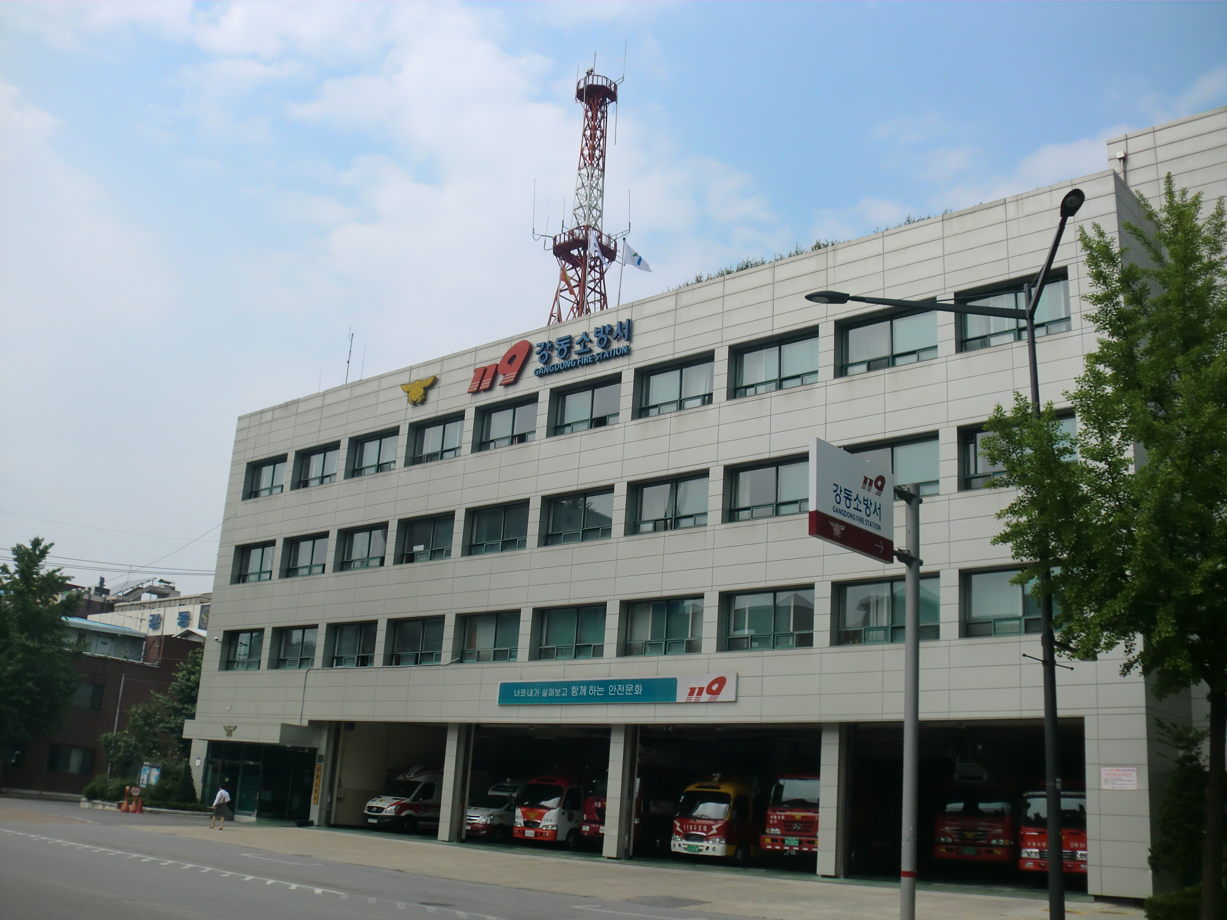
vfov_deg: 40.7
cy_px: 460
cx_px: 614
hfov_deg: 52.6
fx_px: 1241
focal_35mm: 35
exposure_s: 1/250
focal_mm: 6.3
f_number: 7.8
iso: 64
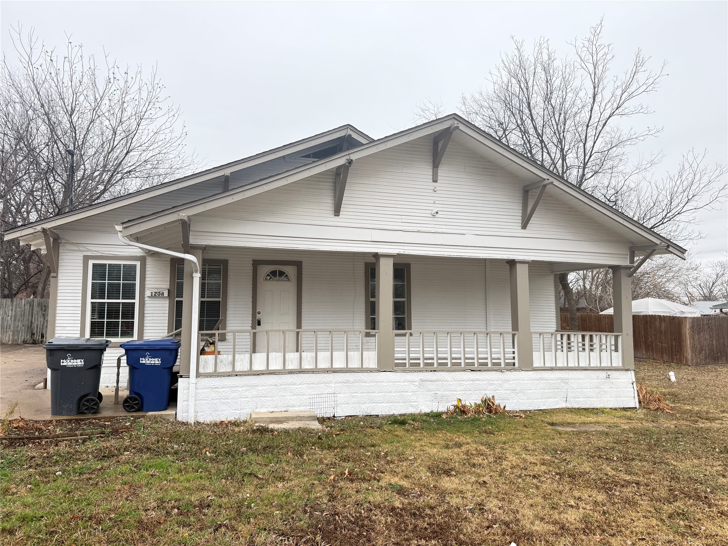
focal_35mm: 24
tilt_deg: +4.9
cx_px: 364
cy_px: 273
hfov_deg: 71.6
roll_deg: -0.1
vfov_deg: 56.8
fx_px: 505
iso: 100
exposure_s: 1/368
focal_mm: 6.76
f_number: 1.78
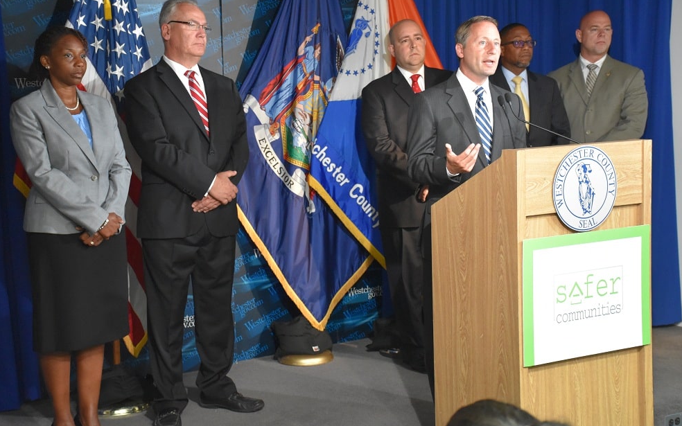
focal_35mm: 59
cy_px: 202
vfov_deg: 22.0
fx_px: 1097
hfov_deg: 34.5
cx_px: 344
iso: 3200
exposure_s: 1/60
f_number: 4.2
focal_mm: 38
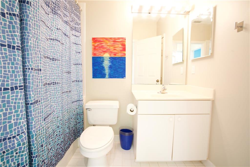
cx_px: 125
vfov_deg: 73.7
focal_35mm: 16
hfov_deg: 96.8
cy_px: 84
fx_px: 111
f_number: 8
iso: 100
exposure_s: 2.5
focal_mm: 16
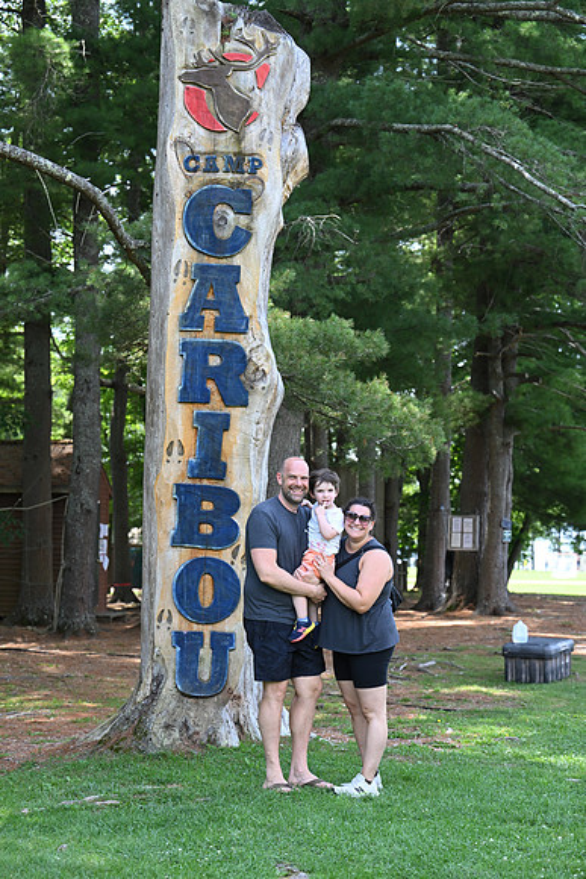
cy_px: 440
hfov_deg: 17.7
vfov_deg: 26.3
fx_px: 1879
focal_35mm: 77
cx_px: 293
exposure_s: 1/640
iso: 640
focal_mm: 77
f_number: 4.5
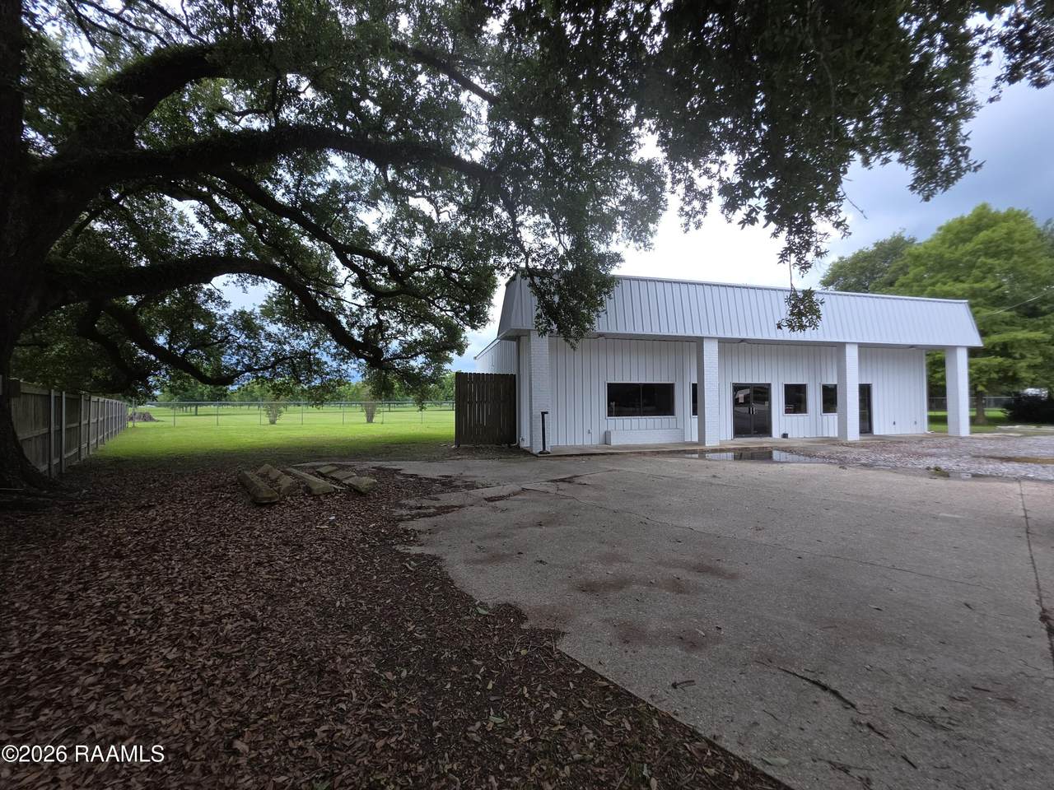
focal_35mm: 13
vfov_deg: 89.9
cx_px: 527
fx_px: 396
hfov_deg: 106.2
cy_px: 395
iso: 20
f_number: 1.9
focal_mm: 2.2
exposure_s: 1/338
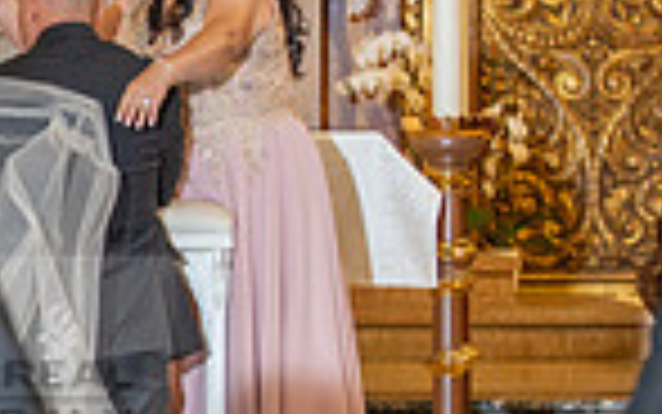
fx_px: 7815
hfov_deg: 4.8
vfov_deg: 3.0
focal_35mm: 433
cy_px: 362
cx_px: -207
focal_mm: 105
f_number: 2.8
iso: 1000
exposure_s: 1/100
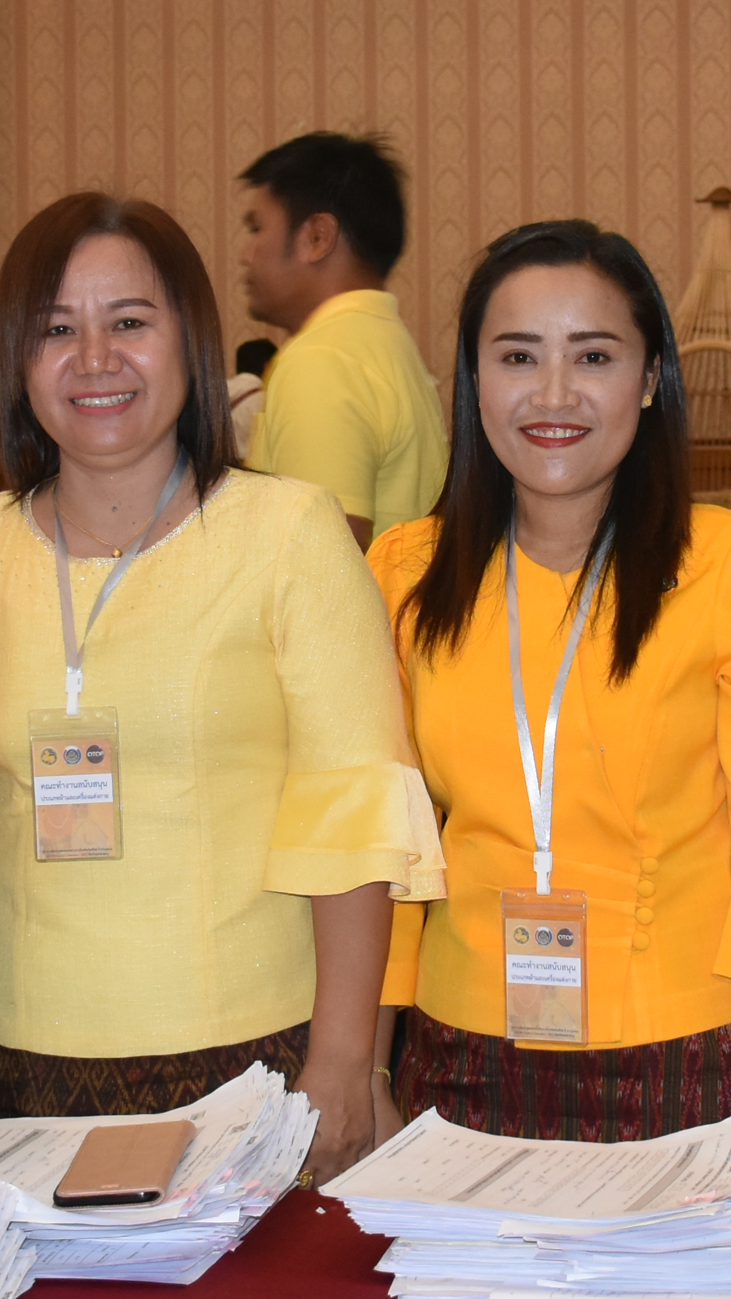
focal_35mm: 98
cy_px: 456
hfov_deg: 12.3
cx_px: 447
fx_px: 3378
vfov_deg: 21.7
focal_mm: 22
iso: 800
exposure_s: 1/60
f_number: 3.5
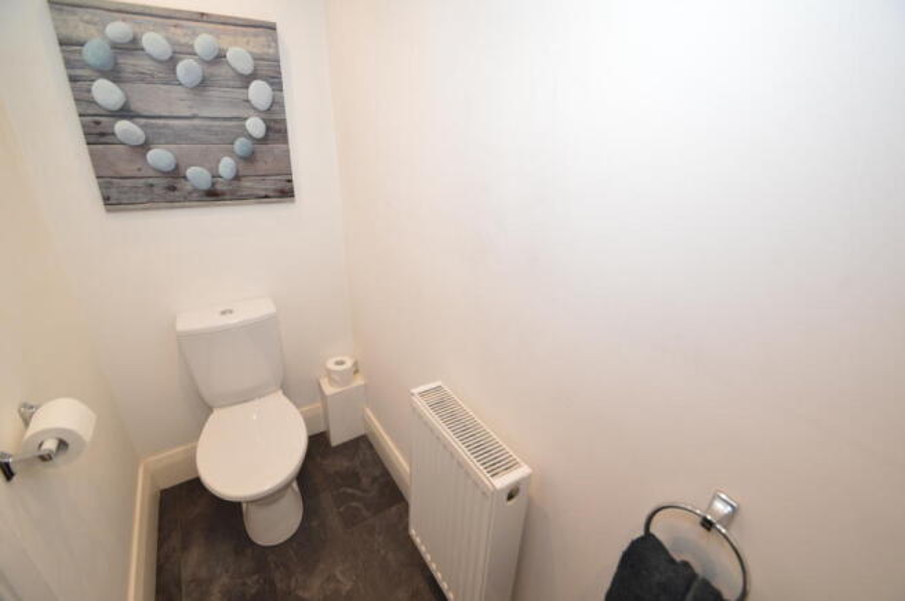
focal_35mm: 15
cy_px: 300
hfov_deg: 100.4
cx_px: 452
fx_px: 377
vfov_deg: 77.2
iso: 400
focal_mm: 10
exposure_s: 1/60
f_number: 4
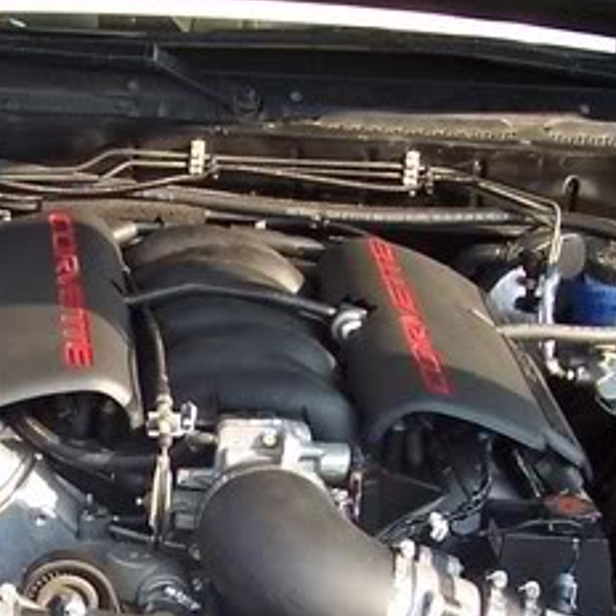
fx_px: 2275
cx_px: 93
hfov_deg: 15.3
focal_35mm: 113
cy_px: 595
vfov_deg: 15.2
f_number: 2.8
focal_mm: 5.6
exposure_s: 1/250
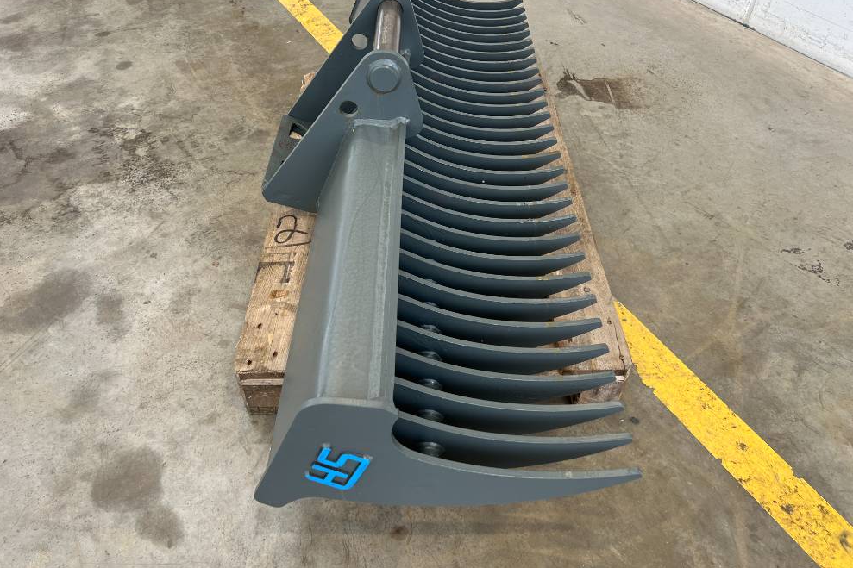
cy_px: 239
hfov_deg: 65.5
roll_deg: +0.3
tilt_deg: -42.9
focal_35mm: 28
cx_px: 425
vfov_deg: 46.2
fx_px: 663
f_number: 1.5
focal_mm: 5.7
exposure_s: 1/180
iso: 40
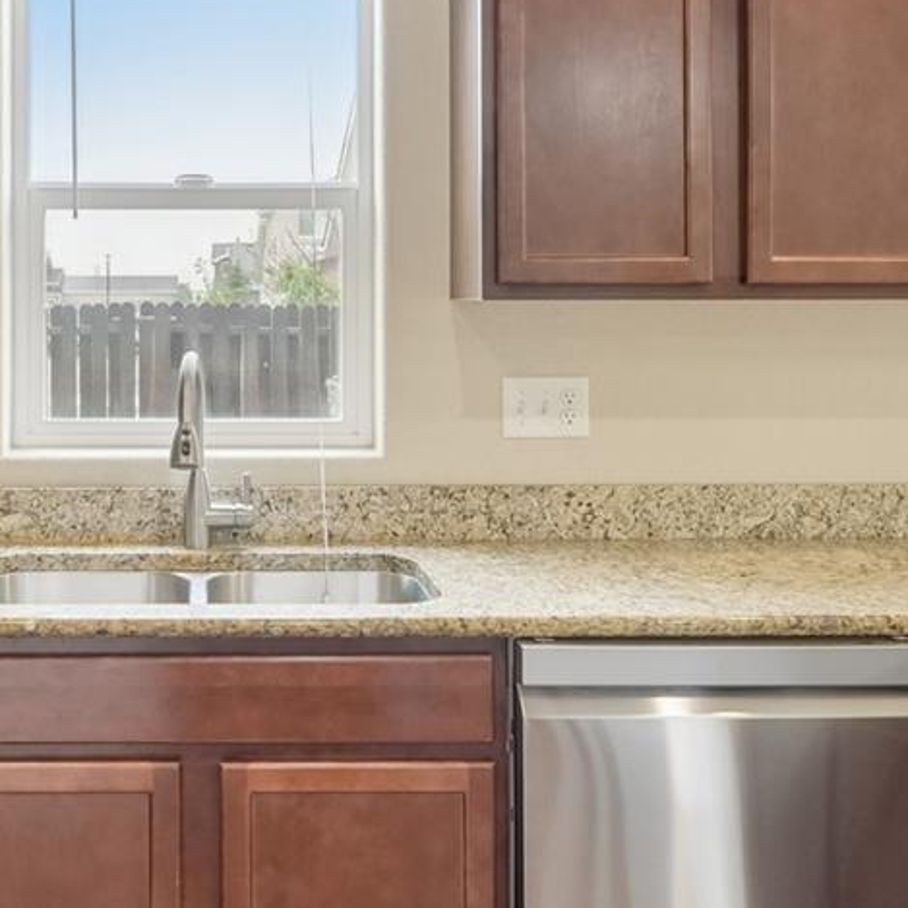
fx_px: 1306
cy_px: 275
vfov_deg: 37.8
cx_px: 190
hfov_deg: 37.1
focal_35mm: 44
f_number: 8
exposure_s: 1/6
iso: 800
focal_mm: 10
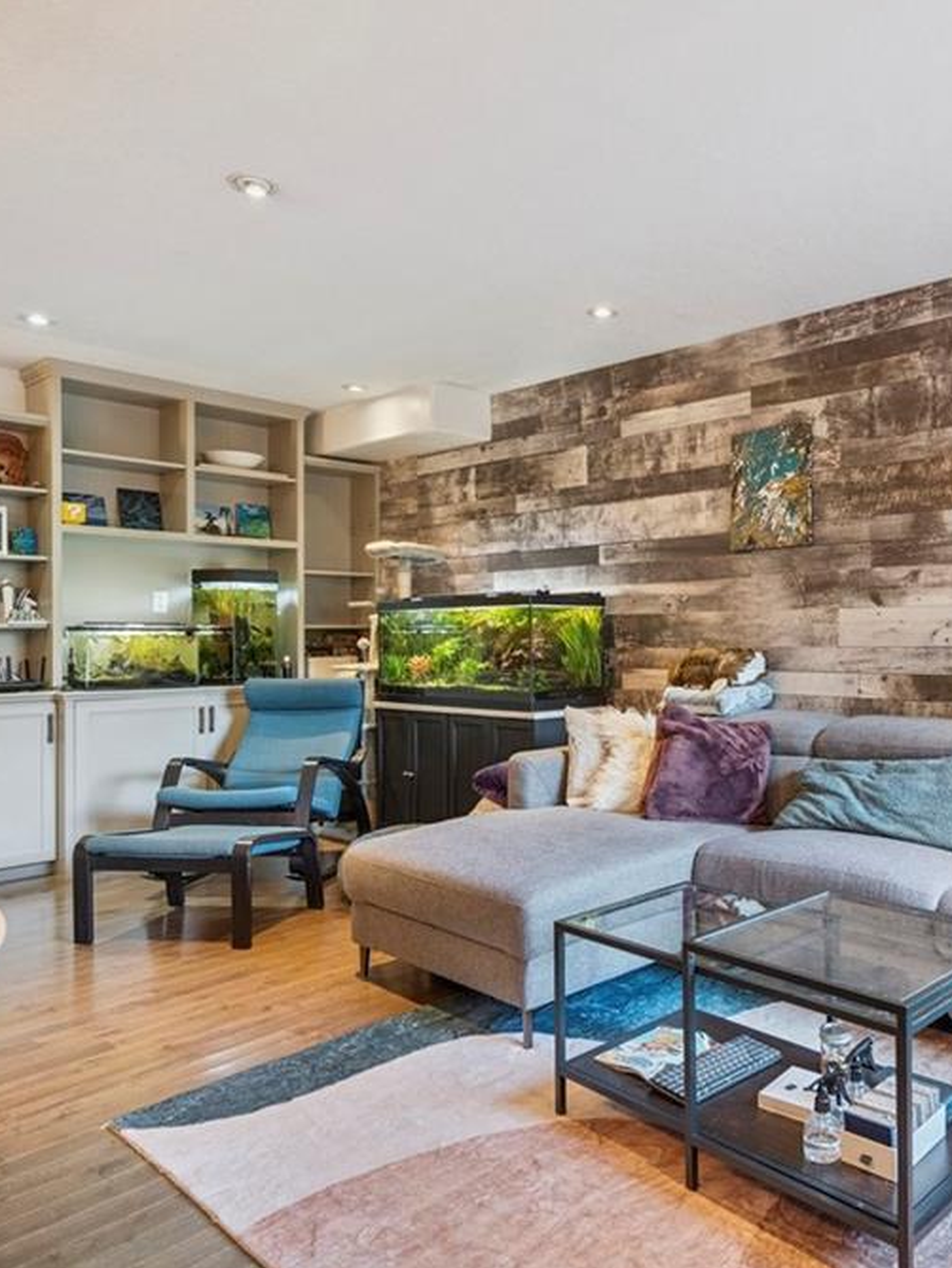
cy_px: 627
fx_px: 916
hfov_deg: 52.6
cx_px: 705
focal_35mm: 25
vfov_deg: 69.4
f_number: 4.5
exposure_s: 1/50
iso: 2500
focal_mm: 17
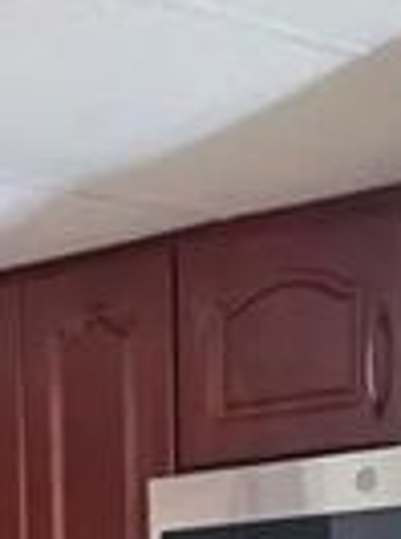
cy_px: 1108
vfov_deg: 11.8
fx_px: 2297
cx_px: -194
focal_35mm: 148
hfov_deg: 9.7
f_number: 1.4
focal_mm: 6.5
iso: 160
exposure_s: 1/120
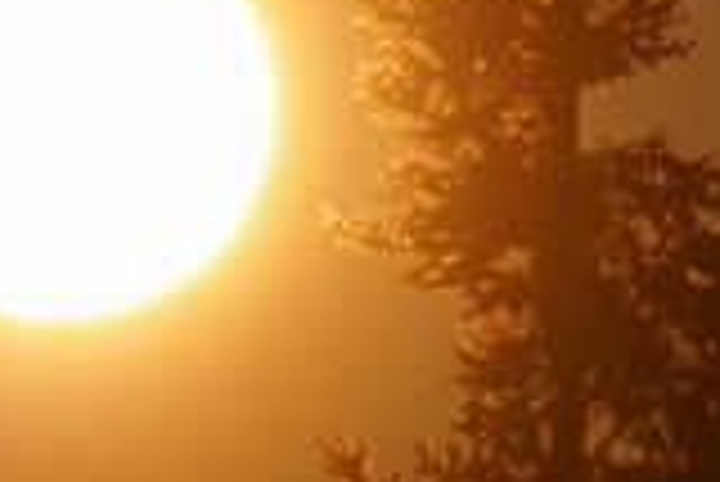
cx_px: 142
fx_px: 46941
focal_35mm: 2345
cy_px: -586
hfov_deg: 0.9
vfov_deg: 0.6
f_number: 9
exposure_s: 1/800
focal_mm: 250
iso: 100
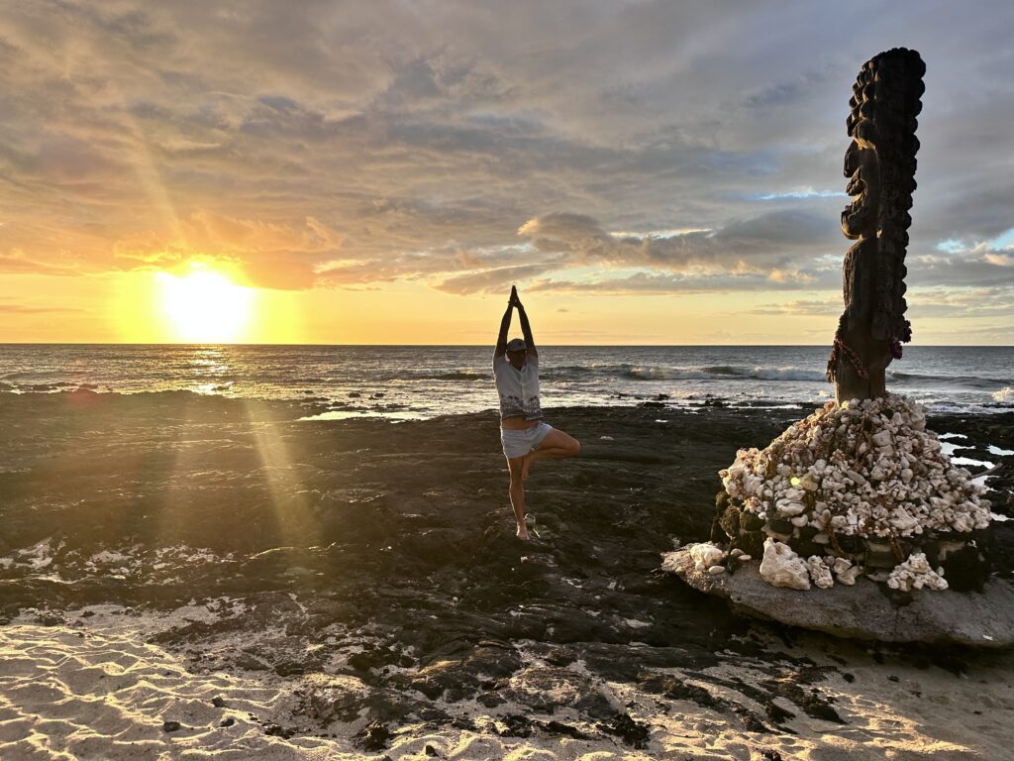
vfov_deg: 56.8
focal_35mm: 24
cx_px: 507
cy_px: 380
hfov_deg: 71.6
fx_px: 703
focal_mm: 6.86
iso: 80
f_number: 1.78
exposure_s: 1/1587
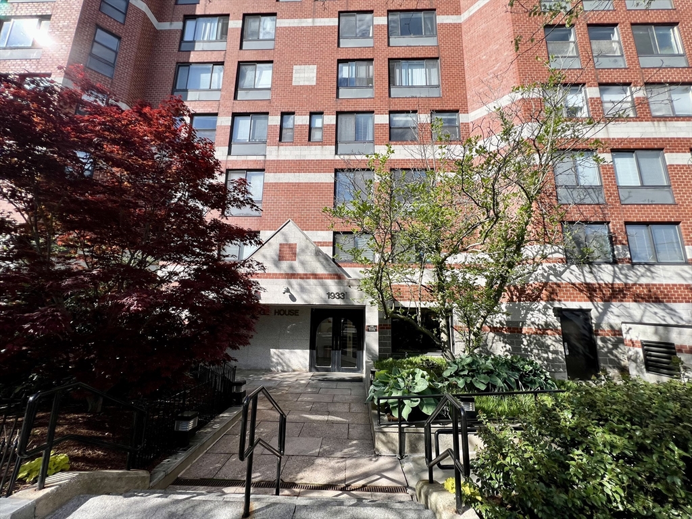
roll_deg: -1.4
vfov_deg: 89.9
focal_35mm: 13
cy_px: 260
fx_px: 260
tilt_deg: +9.3
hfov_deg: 106.2
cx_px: 346
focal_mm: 1.57
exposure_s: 1/834
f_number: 1.8
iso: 32
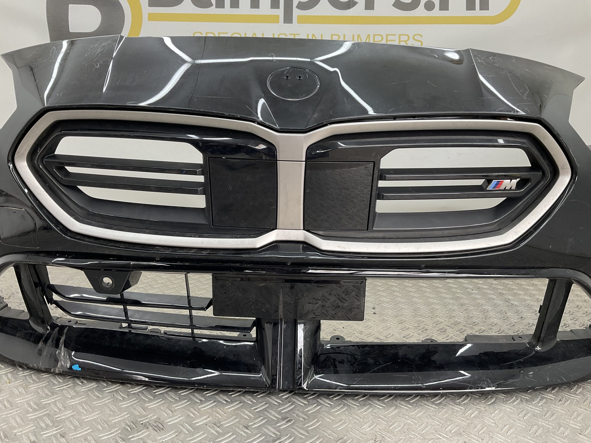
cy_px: 222
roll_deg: -2.5
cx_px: 296
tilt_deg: -12.8
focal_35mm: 29
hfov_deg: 61.7
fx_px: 495
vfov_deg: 48.2
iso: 32
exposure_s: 1/100
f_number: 1.8
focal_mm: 3
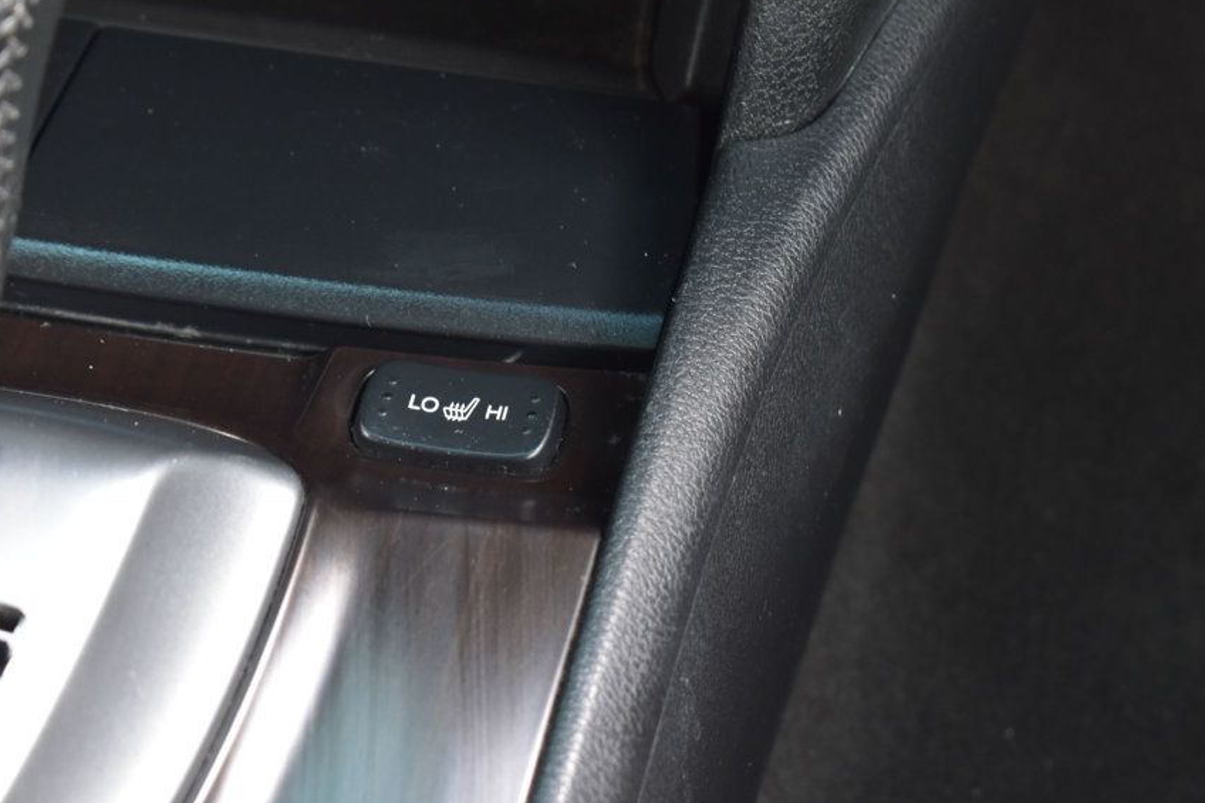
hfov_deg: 20.5
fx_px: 3333
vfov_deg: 13.7
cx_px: 539
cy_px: 351
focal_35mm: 100
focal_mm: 55
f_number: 6.3
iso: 560
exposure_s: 1/15
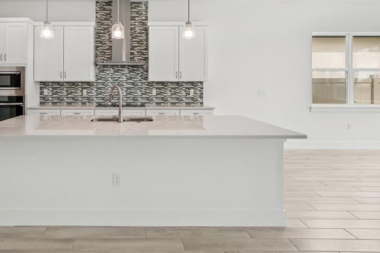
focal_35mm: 23
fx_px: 243
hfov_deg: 73.6
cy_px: 90
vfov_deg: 54.2
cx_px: 124
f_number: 8
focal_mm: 17
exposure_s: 1/60
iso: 400
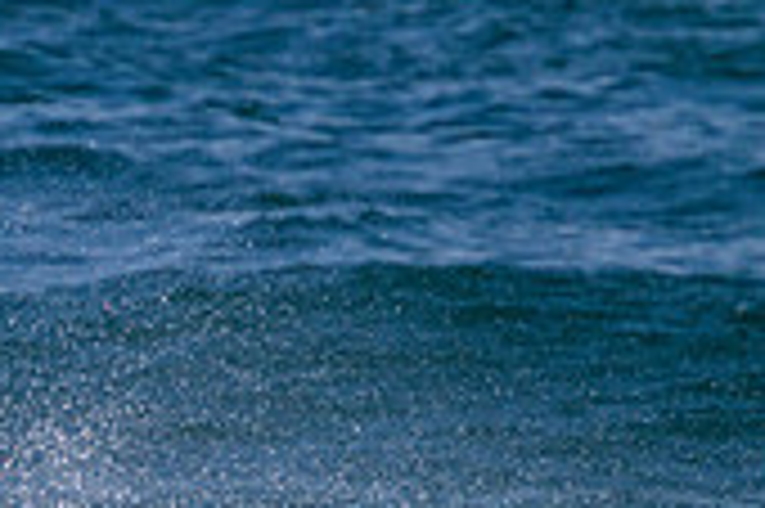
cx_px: -504
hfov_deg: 0.8
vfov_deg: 0.5
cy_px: 775
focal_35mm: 2729
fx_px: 57934
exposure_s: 1/2000
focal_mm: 800
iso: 1100
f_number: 11
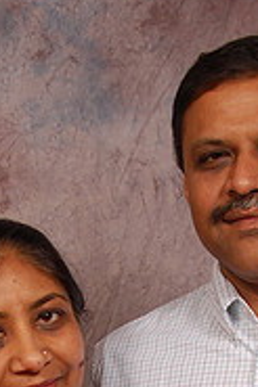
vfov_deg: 17.2
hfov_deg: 12.1
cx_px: 157
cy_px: 475
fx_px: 1217
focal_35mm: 113
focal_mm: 24
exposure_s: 1/200
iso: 400
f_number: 5.6
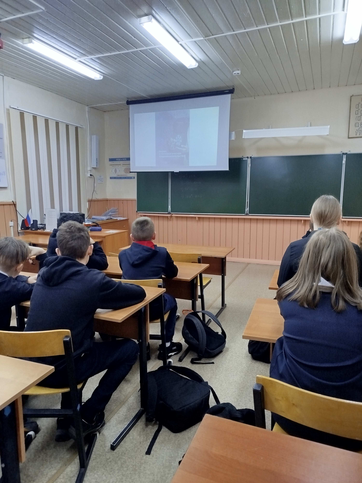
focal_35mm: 24
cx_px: 181
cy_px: 242
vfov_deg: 71.6
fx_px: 335
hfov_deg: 56.8
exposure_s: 1/33
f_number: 1.7
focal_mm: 5.31
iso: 160
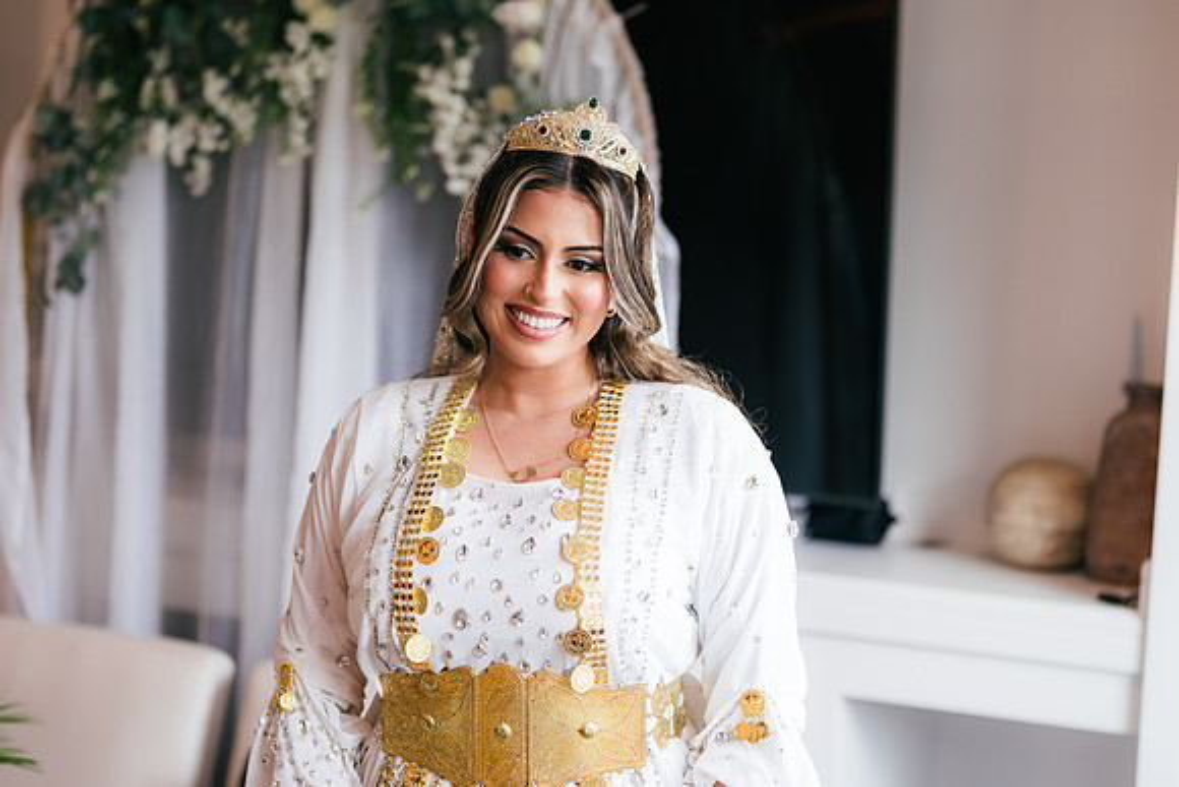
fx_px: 2457
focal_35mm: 75
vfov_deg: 18.2
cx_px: 590
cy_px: 394
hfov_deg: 27.0
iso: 160
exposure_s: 1/160
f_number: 1.4
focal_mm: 50
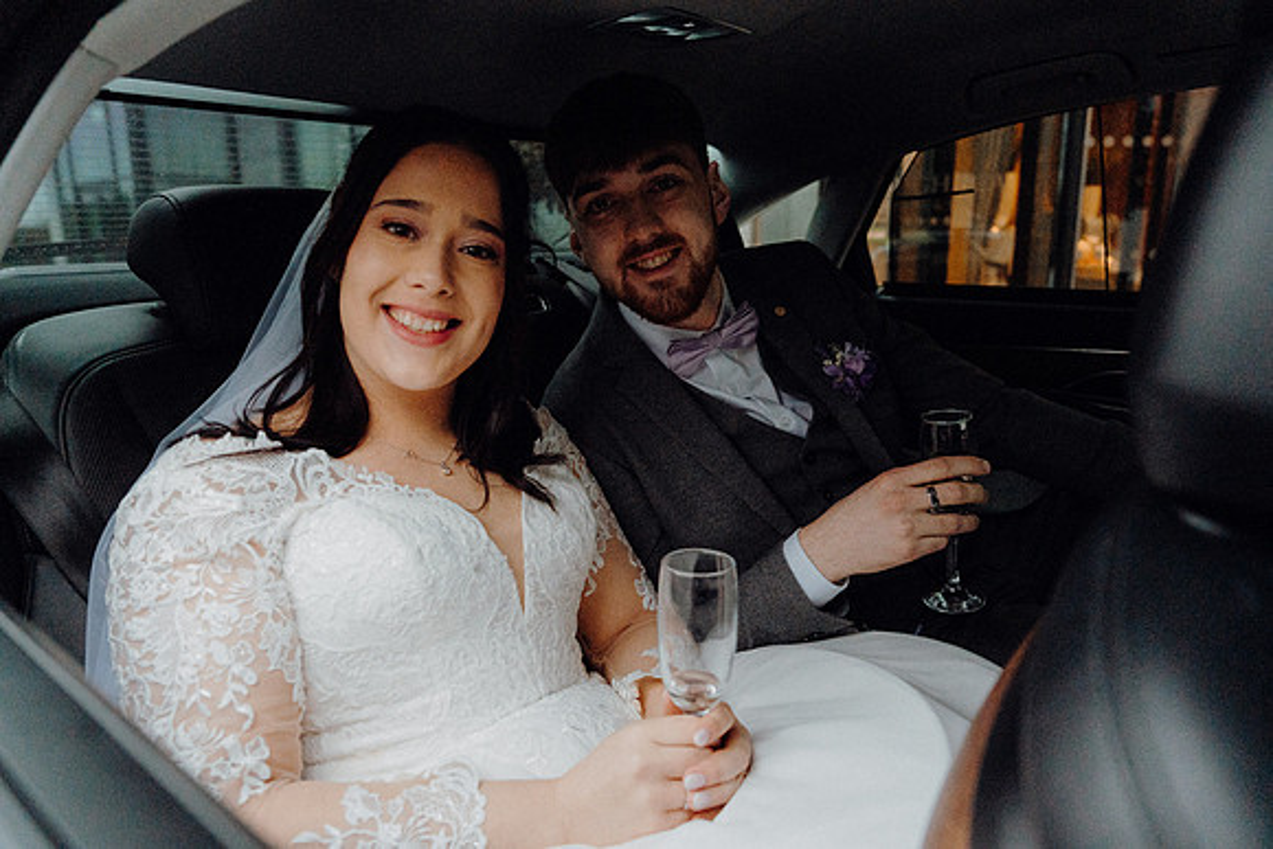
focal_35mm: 24
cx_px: 636
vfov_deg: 53.2
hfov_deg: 73.7
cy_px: 424
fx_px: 849
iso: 5000
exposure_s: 1/200
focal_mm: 24
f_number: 3.5
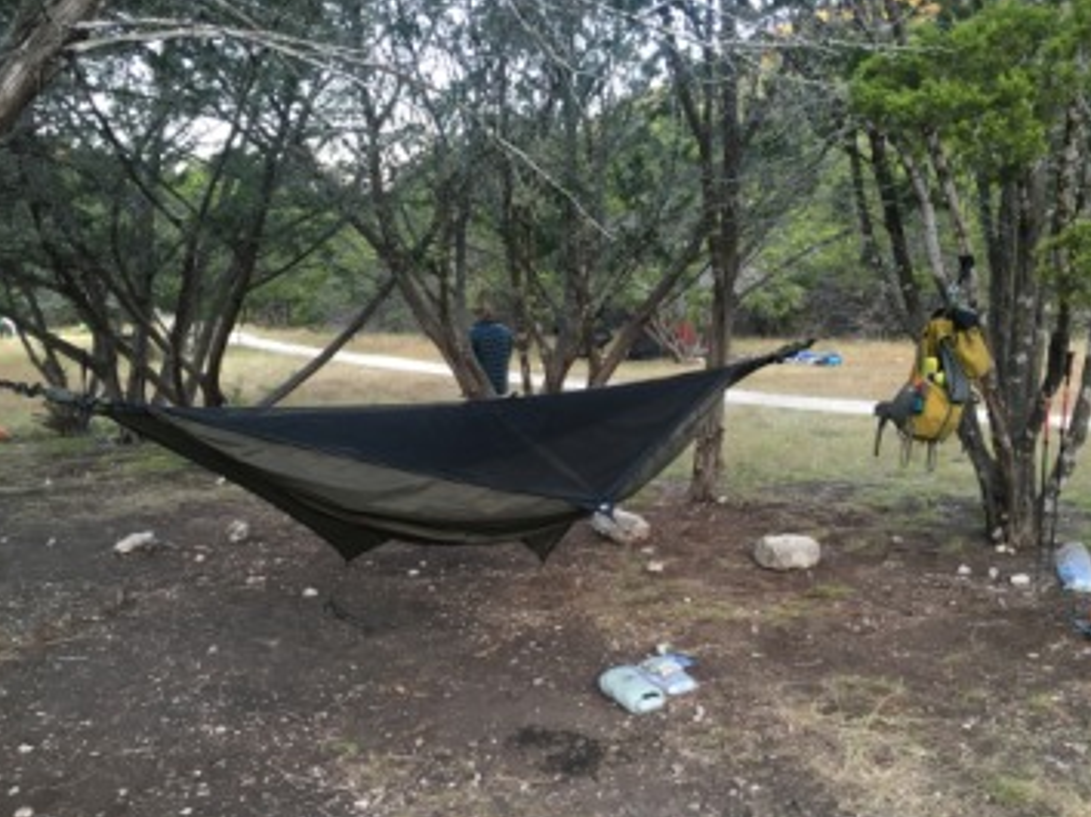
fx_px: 945
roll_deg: -0.2
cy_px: 398
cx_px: 536
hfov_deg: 60.0
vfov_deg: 46.7
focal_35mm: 30
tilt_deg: -4.8
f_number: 2.2
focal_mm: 4.15
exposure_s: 1/30
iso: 80
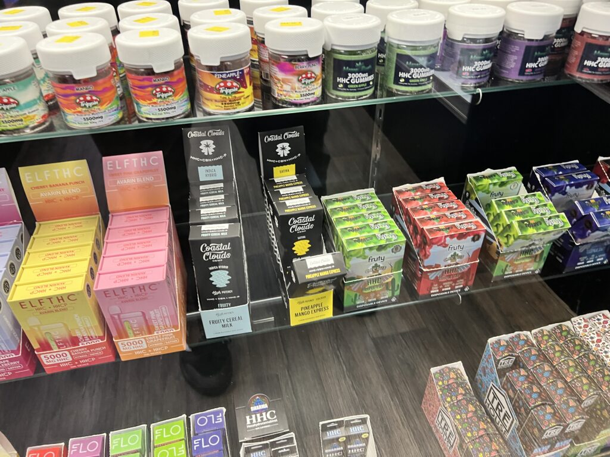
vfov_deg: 53.1
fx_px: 458
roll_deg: -2.8
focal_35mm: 26
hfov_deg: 67.3
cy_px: 228
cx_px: 305
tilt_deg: -40.4
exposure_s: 1/60
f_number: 1.5
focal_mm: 5.7
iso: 250
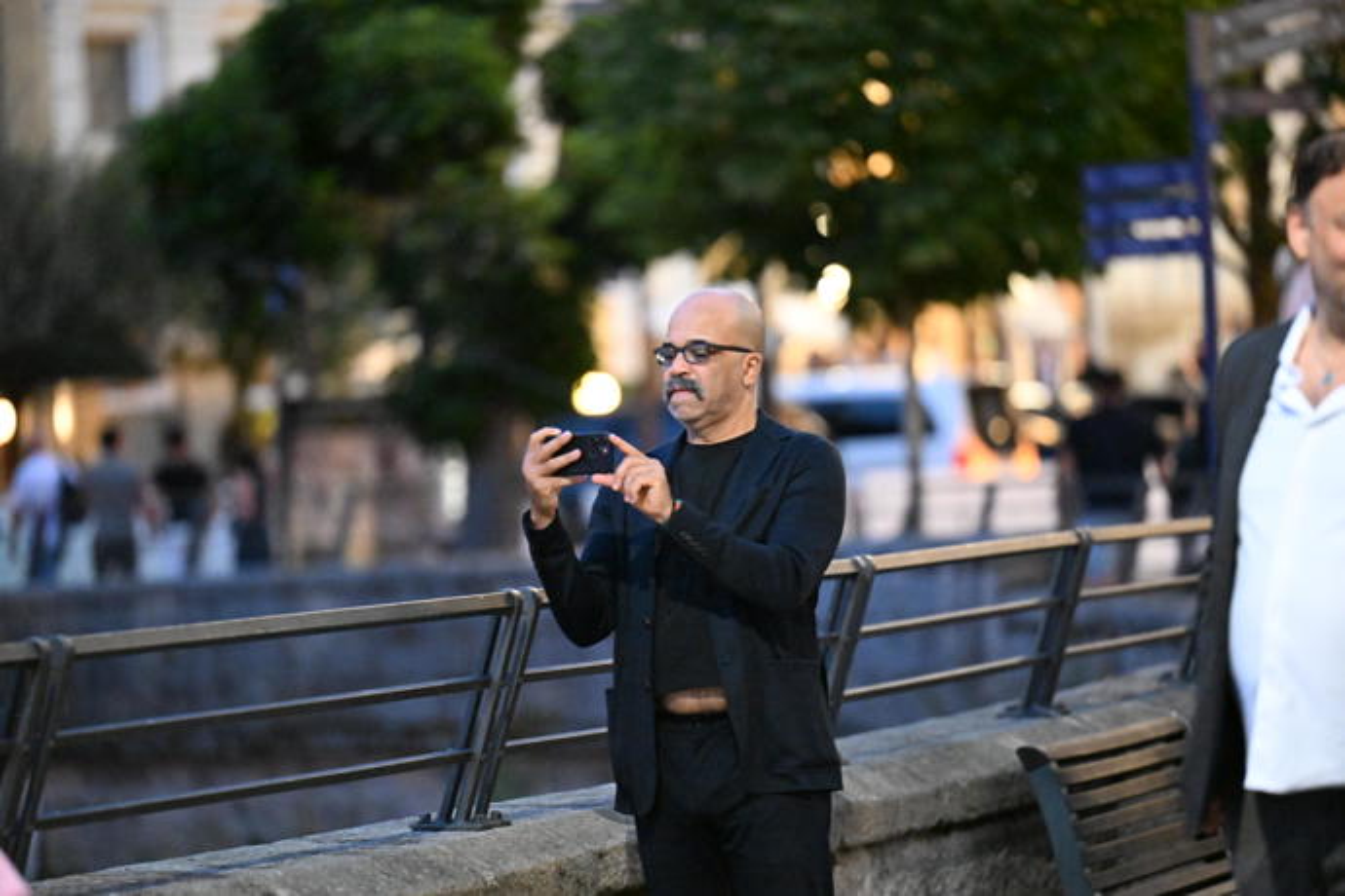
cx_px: 672
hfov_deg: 10.3
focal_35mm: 200
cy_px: 448
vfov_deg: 6.9
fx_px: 7472
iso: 20000
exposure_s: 1/160
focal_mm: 200
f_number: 2.8
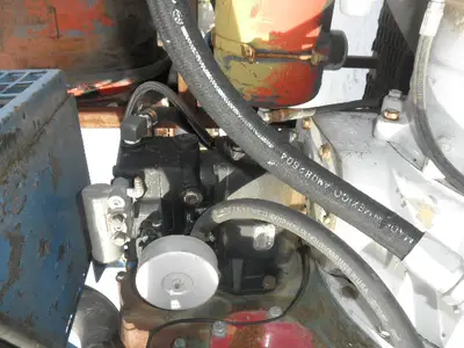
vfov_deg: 49.7
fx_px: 375
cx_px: 232
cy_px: 174
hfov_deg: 63.4
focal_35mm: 28
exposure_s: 1/250
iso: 64
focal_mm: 5
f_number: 3
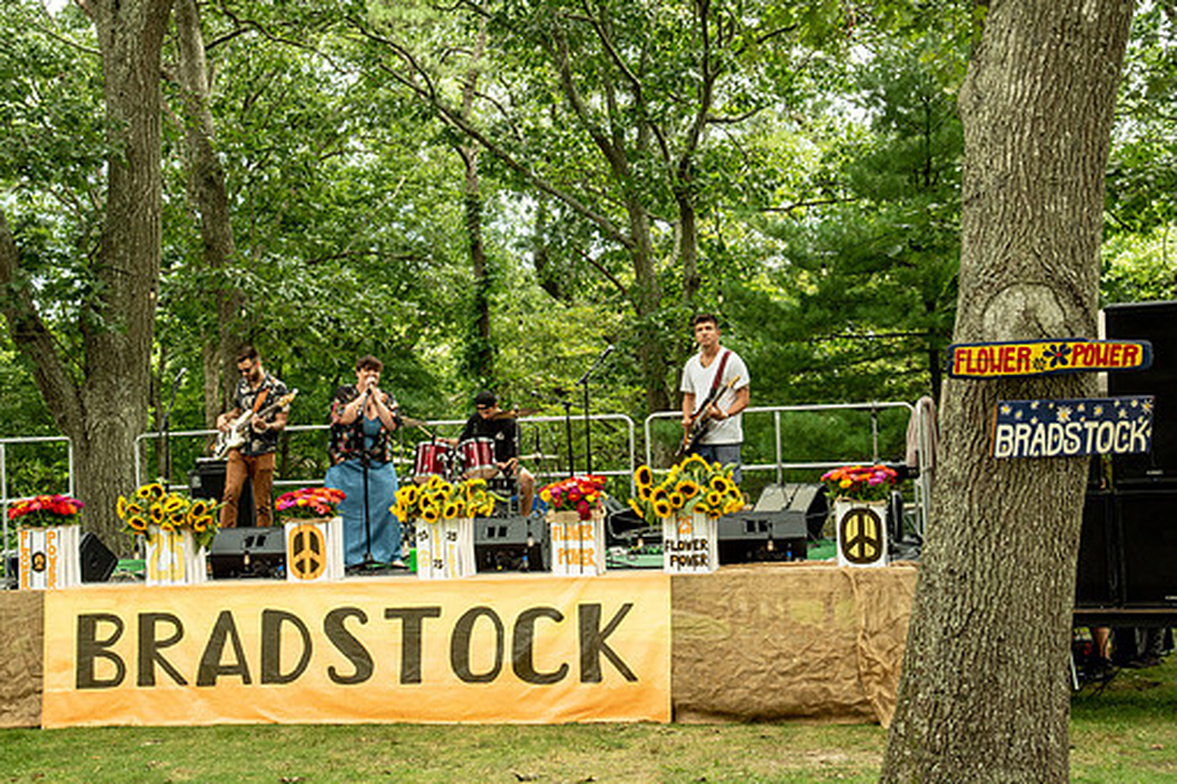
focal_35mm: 57
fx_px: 1863
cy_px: 415
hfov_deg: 35.0
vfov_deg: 23.8
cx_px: 520
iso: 500
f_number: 7.1
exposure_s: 1/320
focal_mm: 50
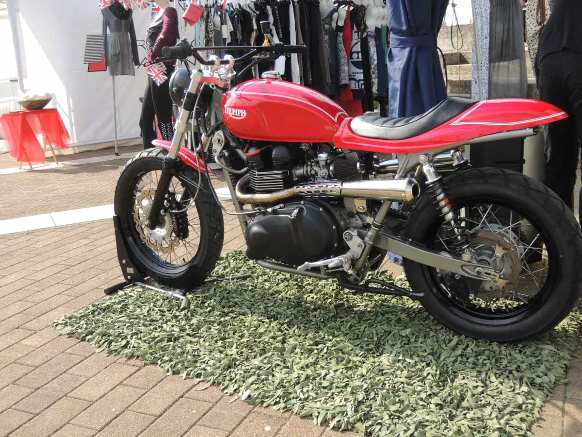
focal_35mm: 40
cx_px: 291
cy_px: 218
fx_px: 673
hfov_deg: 46.8
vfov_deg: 36.0
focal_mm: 7.2
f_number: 3.3
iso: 100
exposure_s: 1/400
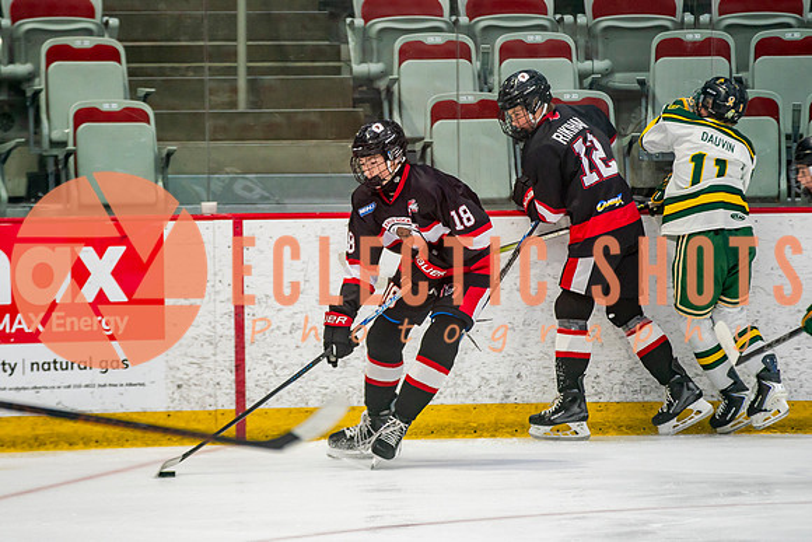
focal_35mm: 294
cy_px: 271
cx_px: 411
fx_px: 6627
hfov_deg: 7.0
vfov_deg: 4.7
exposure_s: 1/640
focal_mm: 200
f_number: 2.8
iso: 800
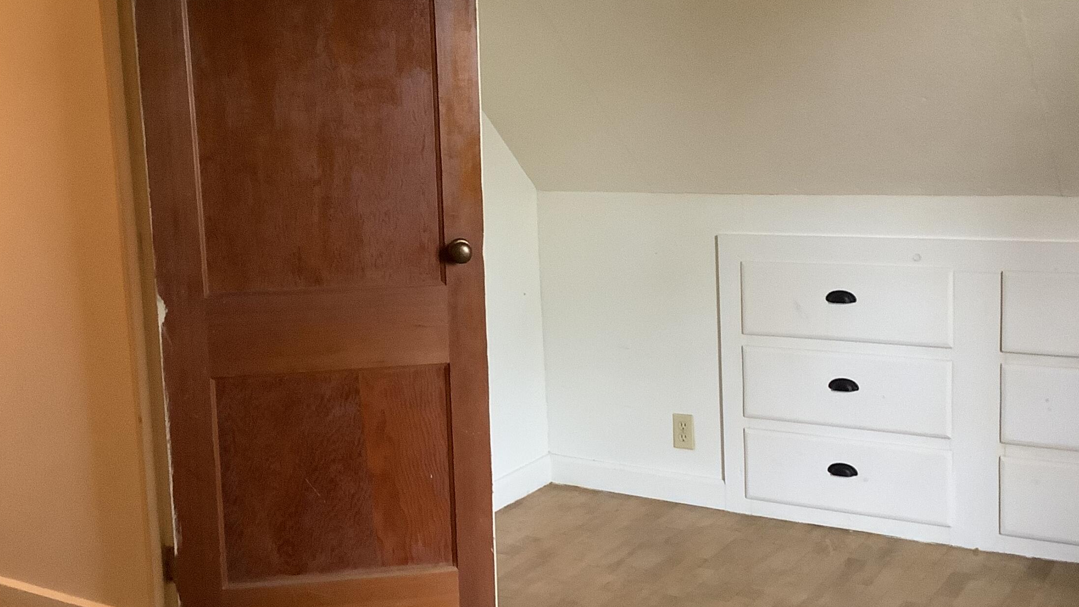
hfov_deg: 44.6
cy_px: 286
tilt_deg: -9.8
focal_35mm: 46
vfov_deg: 26.0
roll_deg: +1.6
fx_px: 1316
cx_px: 548
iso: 400
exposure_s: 1/30
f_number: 2.4
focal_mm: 3.3
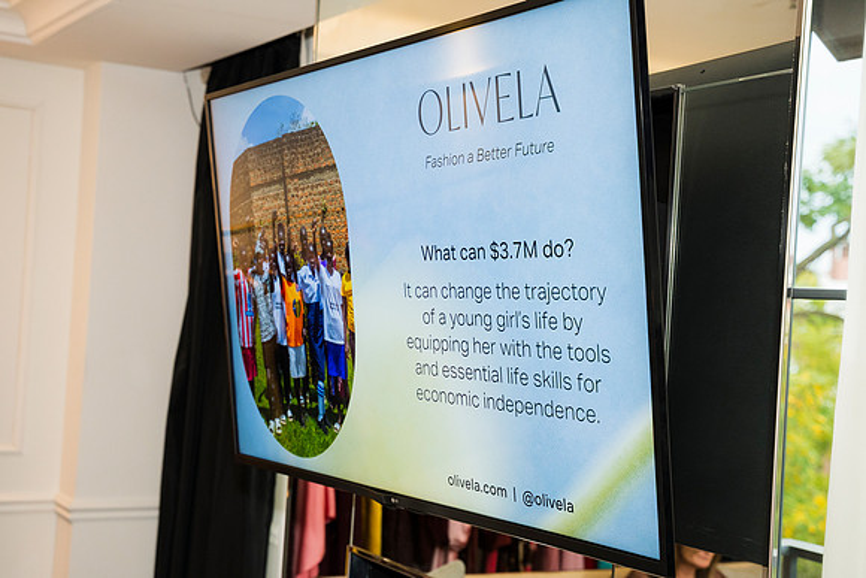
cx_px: 433
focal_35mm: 54
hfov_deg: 36.9
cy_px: 289
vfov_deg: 25.1
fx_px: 1299
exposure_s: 1/100
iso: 1250
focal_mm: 54
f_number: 4
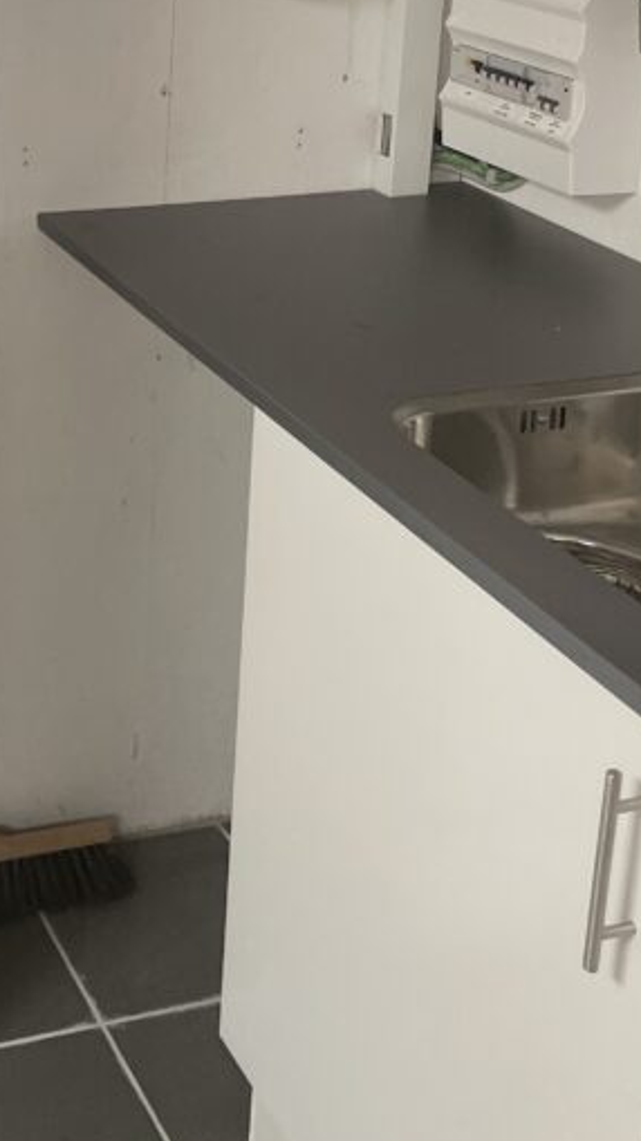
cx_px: -121
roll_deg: +0.1
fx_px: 1724
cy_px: 128
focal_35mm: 57
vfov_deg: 34.7
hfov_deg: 19.8
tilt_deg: -12.0
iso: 125
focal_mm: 4.2
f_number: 1.6
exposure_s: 1/118
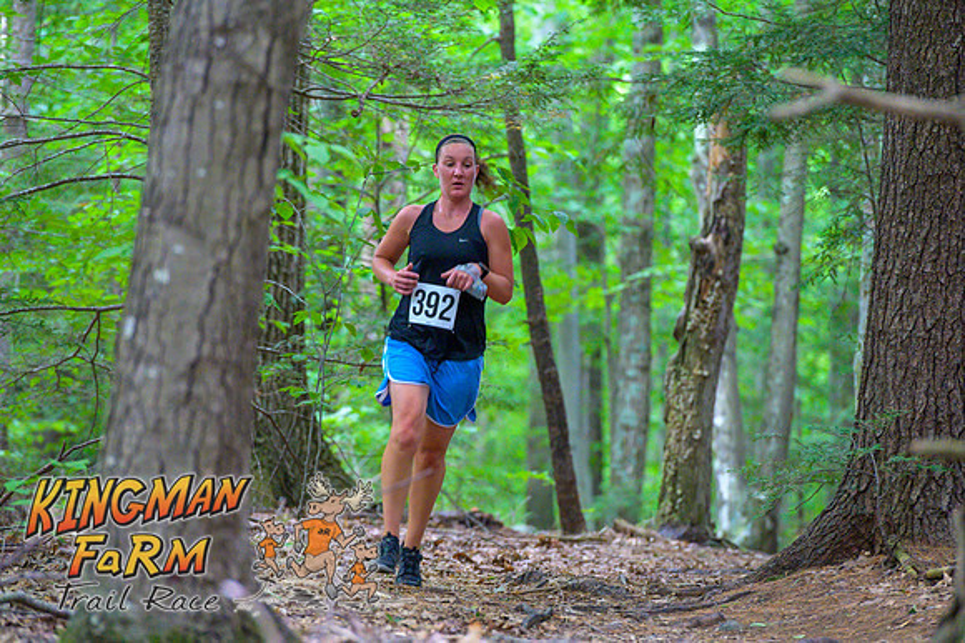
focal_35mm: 200
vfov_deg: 6.9
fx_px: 5358
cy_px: 322
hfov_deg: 10.3
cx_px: 482
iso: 8000
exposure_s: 1/160
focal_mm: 200
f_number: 4
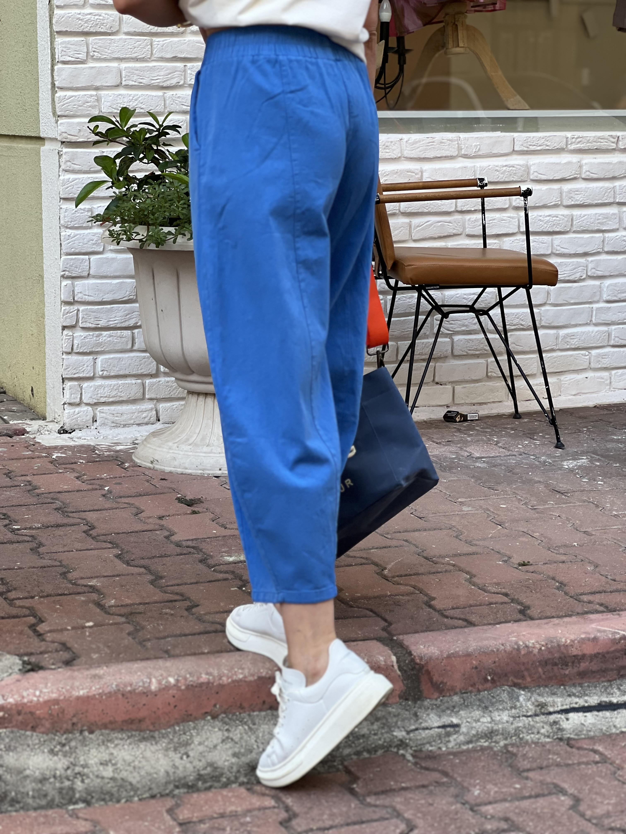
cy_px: 417
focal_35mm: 77
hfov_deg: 19.1
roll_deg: -0.2
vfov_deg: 25.3
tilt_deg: -7.5
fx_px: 1857
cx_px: 313
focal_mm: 9
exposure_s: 1/121
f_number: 2.8
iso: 40
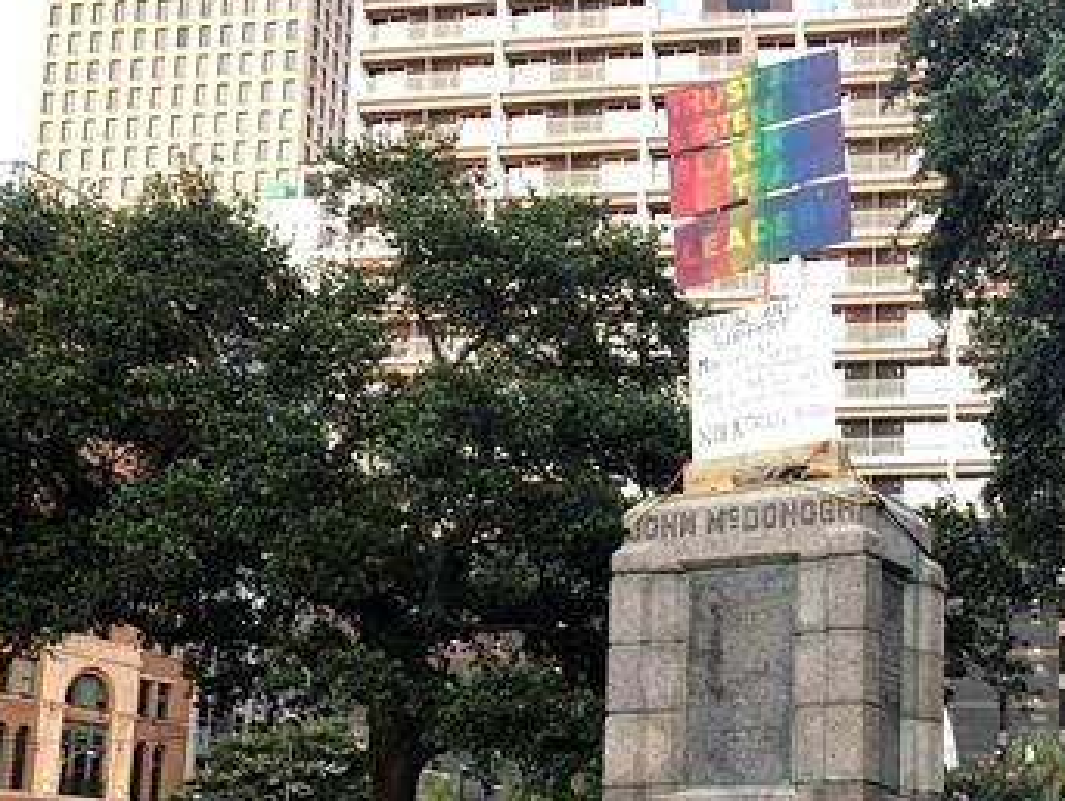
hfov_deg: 35.2
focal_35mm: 53
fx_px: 1632
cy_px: 668
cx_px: 826
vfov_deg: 26.9
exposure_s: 1/24
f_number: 1.8
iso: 32
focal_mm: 3.99
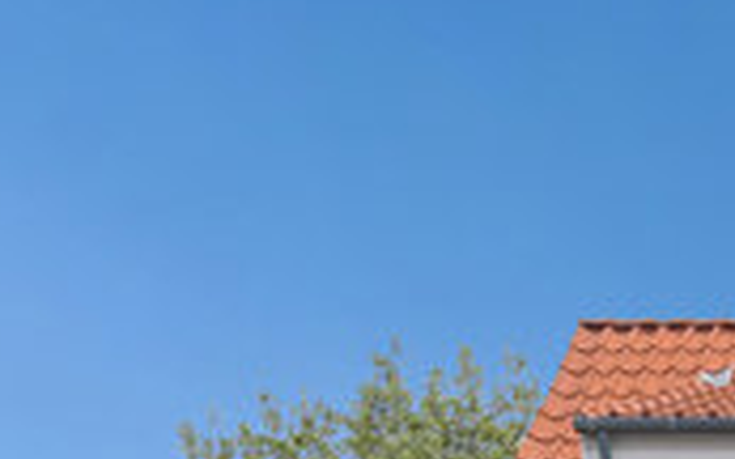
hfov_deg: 15.6
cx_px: 1360
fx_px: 2263
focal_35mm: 113
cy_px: 984
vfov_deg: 10.4
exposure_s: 1/500
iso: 200
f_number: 8
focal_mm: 16
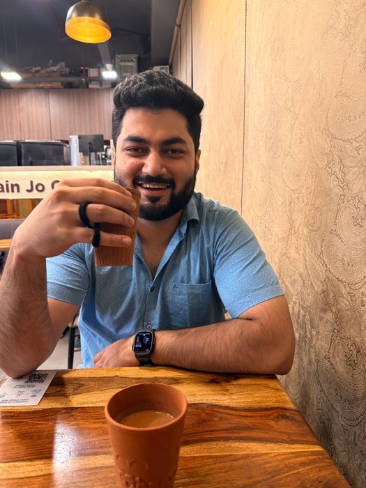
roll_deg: +0.2
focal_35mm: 24
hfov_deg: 56.8
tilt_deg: -6.9
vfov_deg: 71.6
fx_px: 338
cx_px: 183
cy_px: 244
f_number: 1.78
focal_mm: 6.76
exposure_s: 1/50
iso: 400
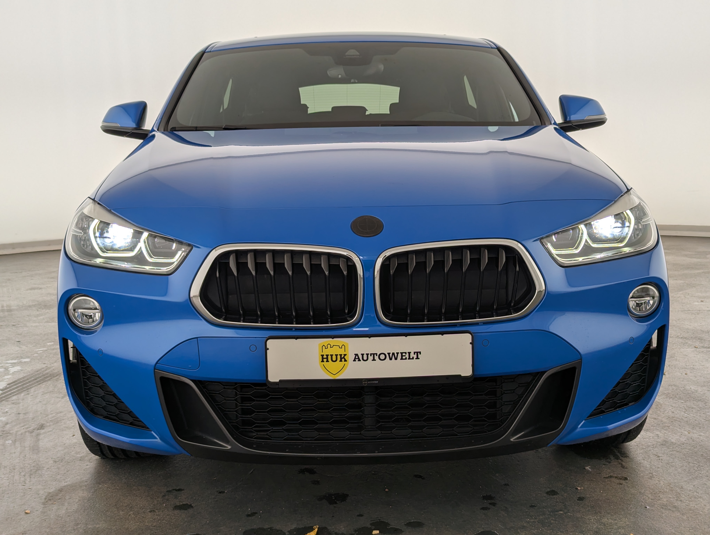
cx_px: 355
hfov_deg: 39.6
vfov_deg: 30.3
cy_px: 268
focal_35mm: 48
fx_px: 986
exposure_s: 1/341
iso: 40
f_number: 1.85
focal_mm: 6.81
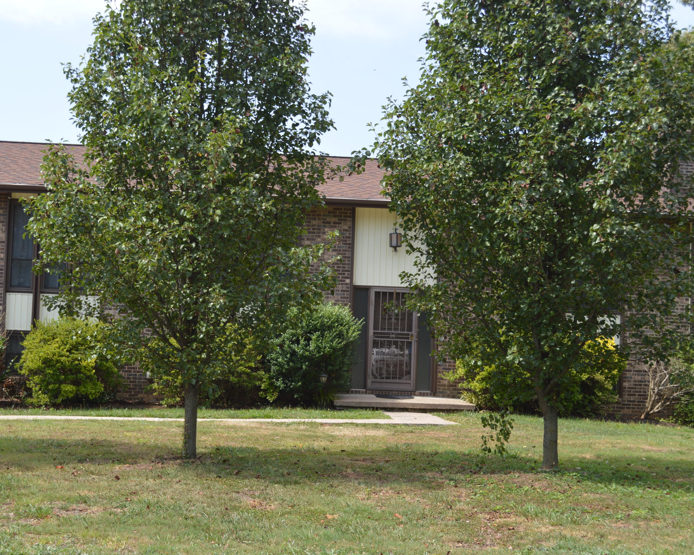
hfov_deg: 34.1
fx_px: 1130
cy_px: 281
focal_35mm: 55
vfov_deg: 27.6
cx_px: 302
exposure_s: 1/200
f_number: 6.3
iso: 100
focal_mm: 32
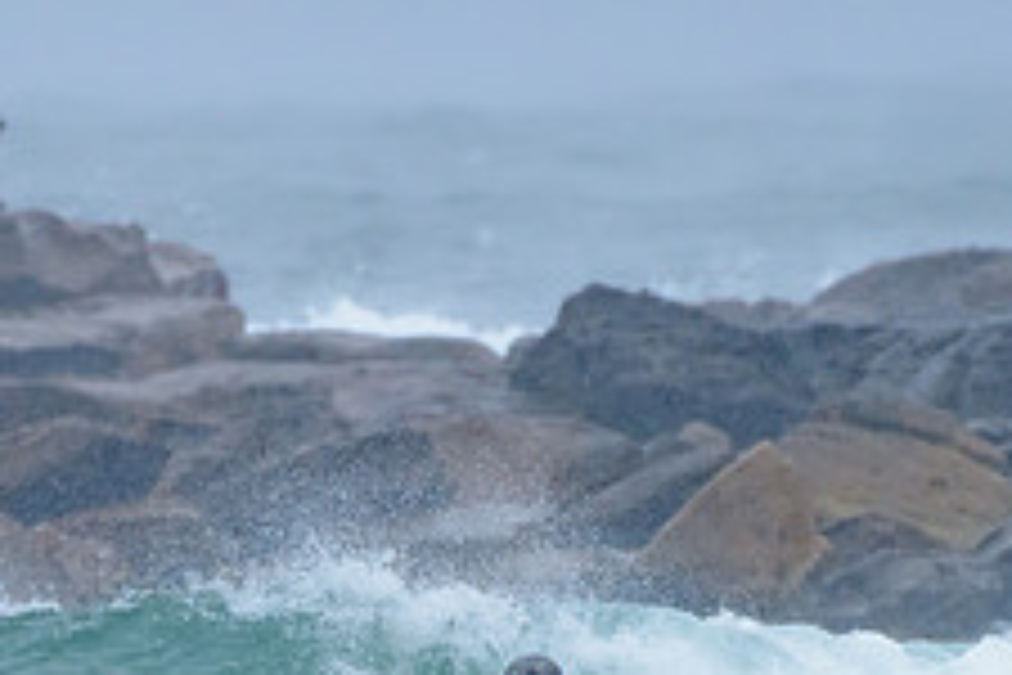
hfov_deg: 1.3
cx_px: 251
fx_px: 44468
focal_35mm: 1582
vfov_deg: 0.9
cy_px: 781
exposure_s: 1/1000
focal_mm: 500
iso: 1400
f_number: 5.6
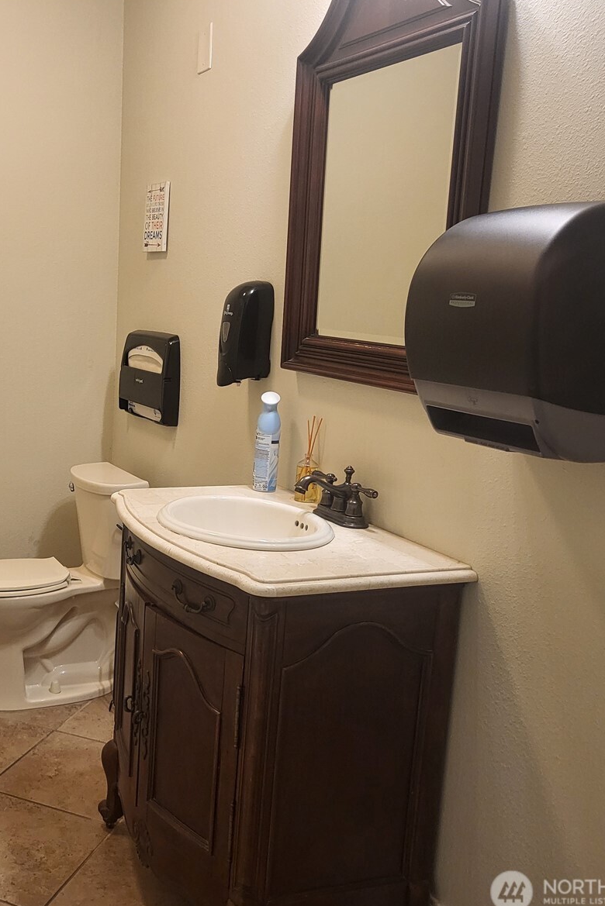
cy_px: 458
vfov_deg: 51.9
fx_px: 932
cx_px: 71
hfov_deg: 34.2
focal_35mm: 37
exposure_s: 1/60
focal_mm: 4.25
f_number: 1.8
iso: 250
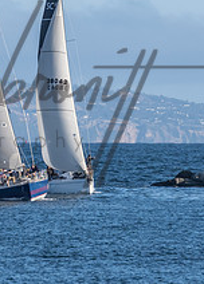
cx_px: 10
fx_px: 6004
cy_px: 83
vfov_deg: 2.7
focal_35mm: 742
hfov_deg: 1.9
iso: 320
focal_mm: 175
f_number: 6.3
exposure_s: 1/1250
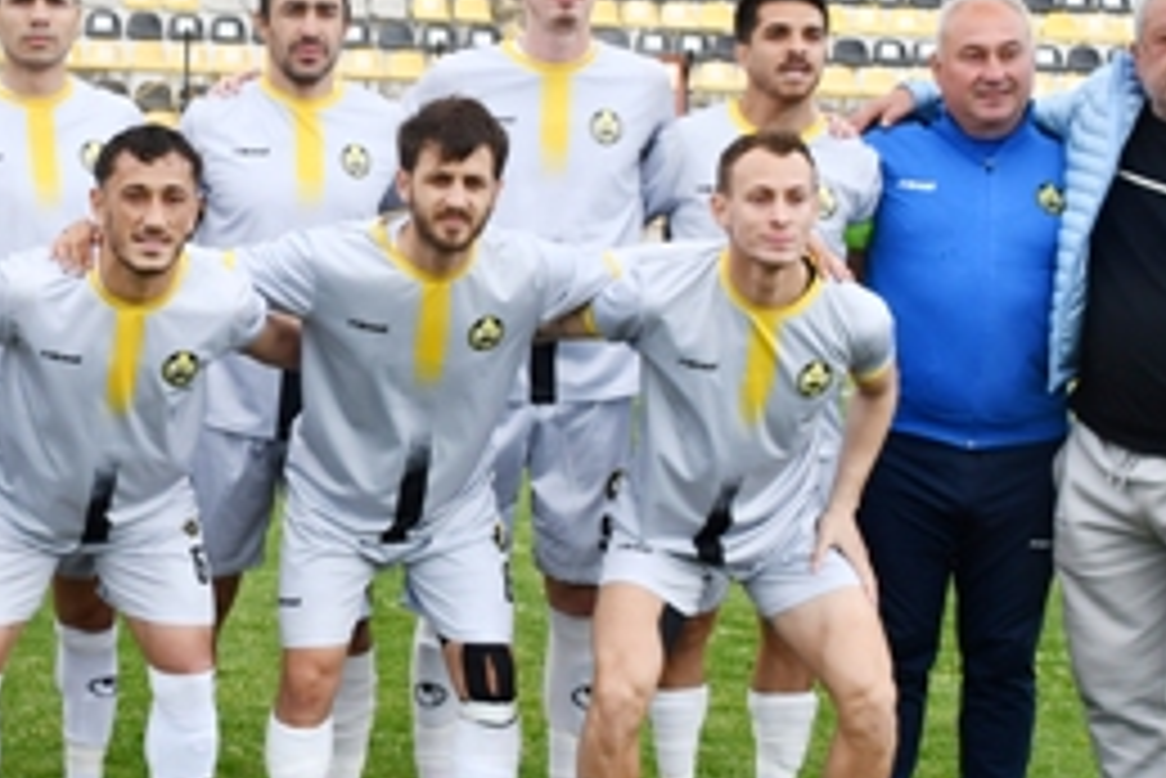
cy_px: 295
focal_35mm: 99
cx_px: 189
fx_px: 3208
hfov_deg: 20.3
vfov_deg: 13.8
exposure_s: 1/250
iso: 400
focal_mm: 27
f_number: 5
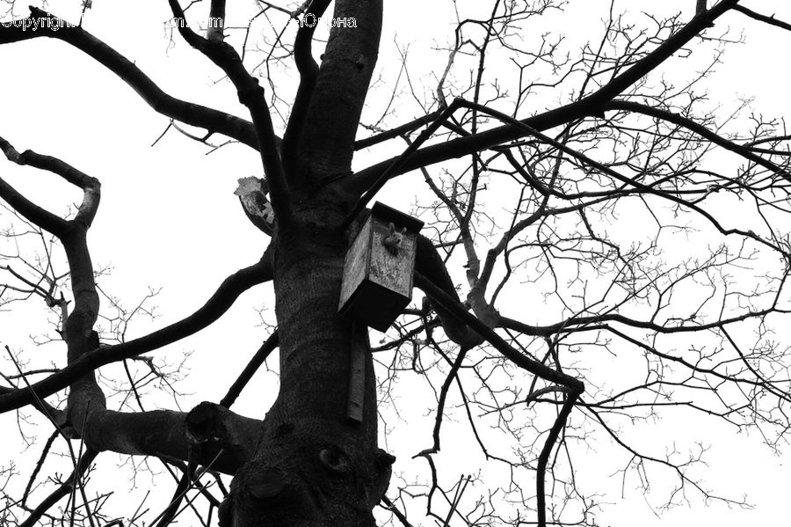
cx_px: 396
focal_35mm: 75
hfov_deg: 27.0
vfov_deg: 18.2
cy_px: 264
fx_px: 1647
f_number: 8
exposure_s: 1/200
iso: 100
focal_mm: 50
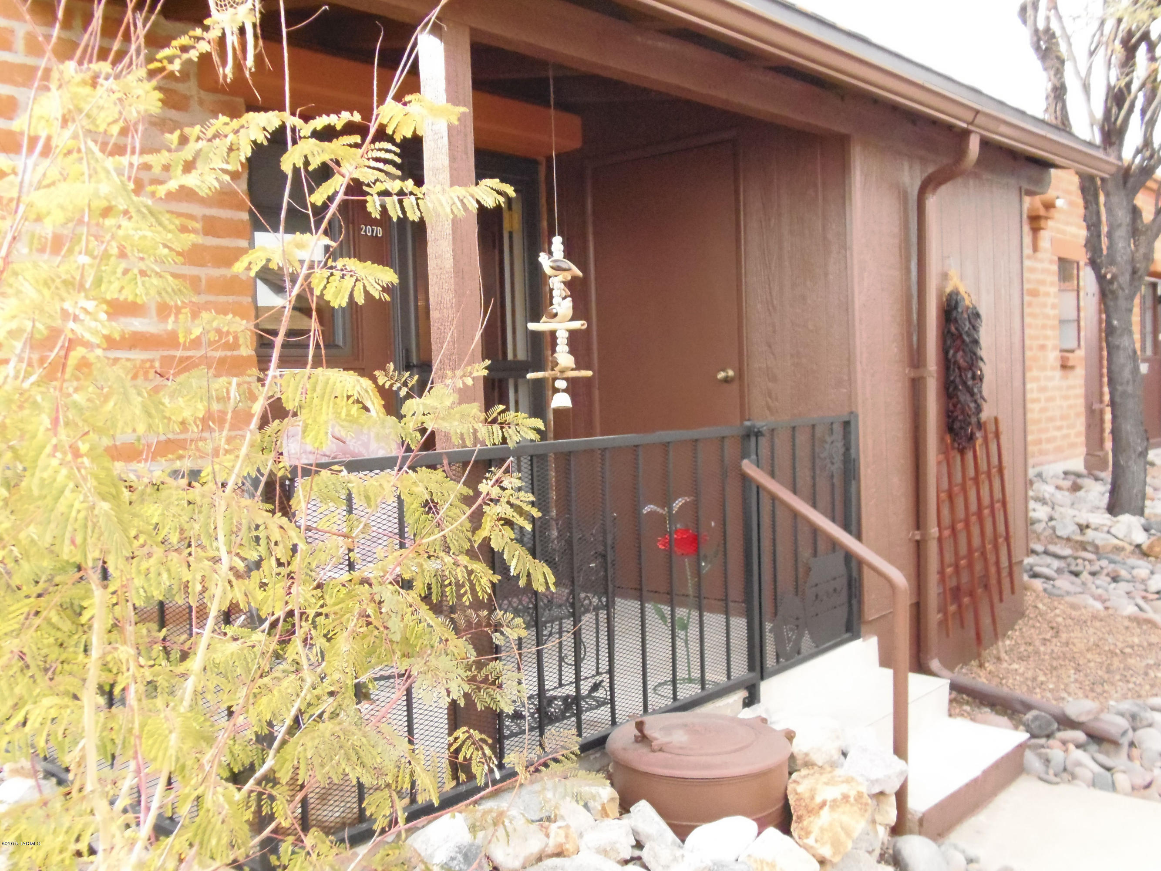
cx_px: 580
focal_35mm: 30
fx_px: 1006
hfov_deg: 60.0
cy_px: 436
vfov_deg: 46.8
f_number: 3.2
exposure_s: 1/800
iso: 800
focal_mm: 5.5
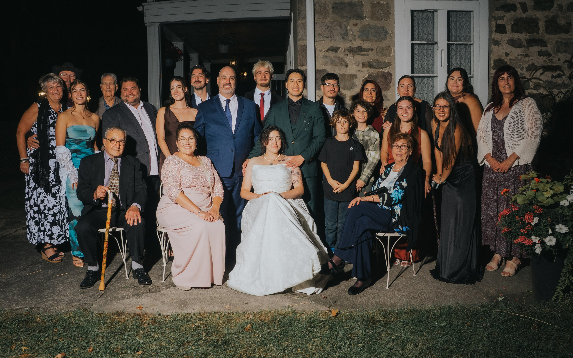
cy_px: 168
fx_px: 437
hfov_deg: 66.3
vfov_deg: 44.5
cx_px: 260
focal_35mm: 28
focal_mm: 12
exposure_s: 1/160
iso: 250
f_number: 5
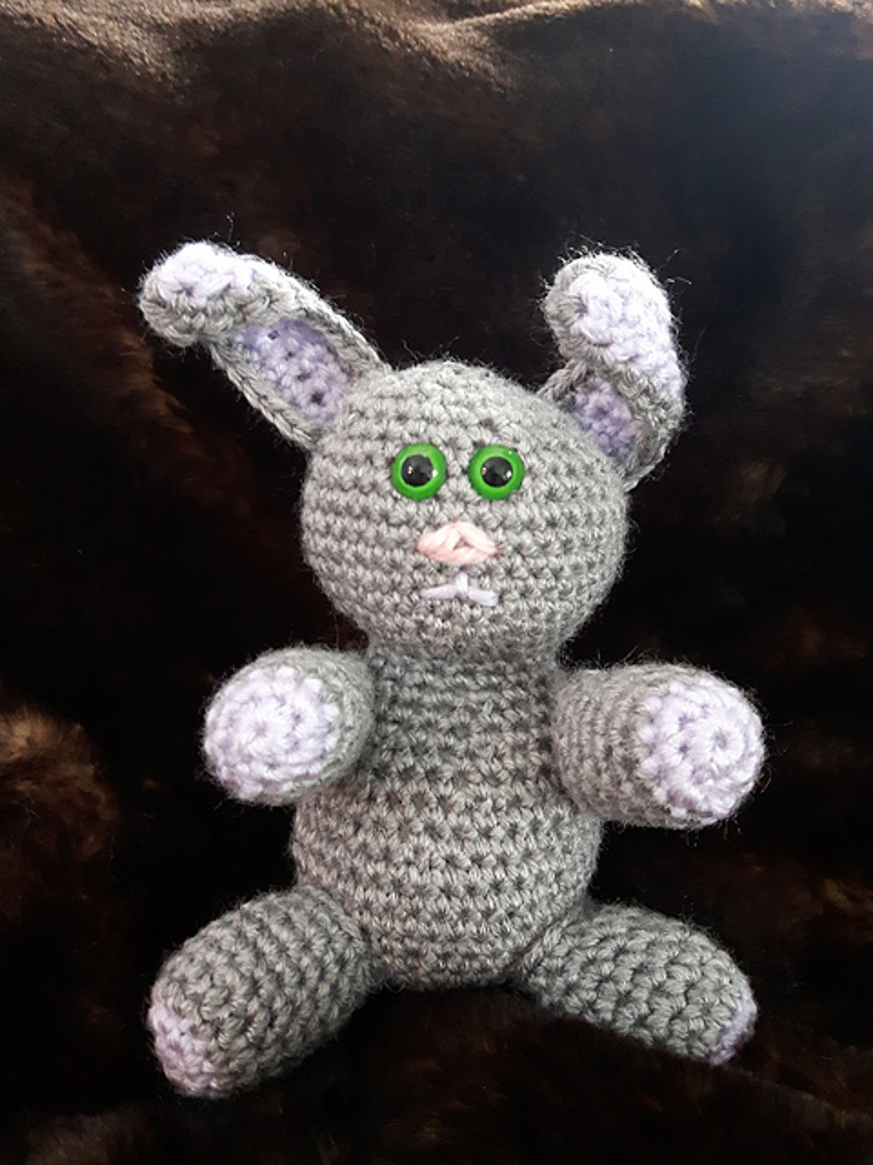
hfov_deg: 45.4
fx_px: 1042
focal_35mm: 31
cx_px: 436
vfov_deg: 58.4
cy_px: 582
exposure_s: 1/15
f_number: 1.9
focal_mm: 3.7
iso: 320
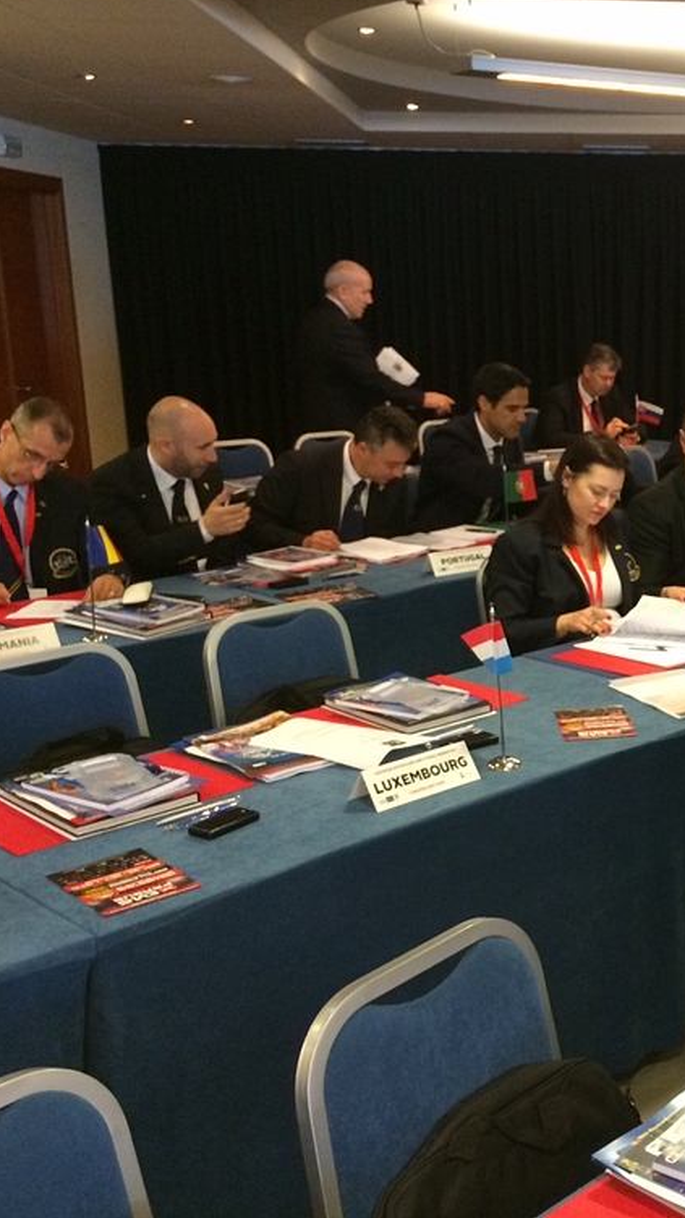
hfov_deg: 26.0
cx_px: 719
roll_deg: -0.5
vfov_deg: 47.4
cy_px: 598
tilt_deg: -14.3
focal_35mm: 43
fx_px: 1388
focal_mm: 4.15
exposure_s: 1/33
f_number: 2.2
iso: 320
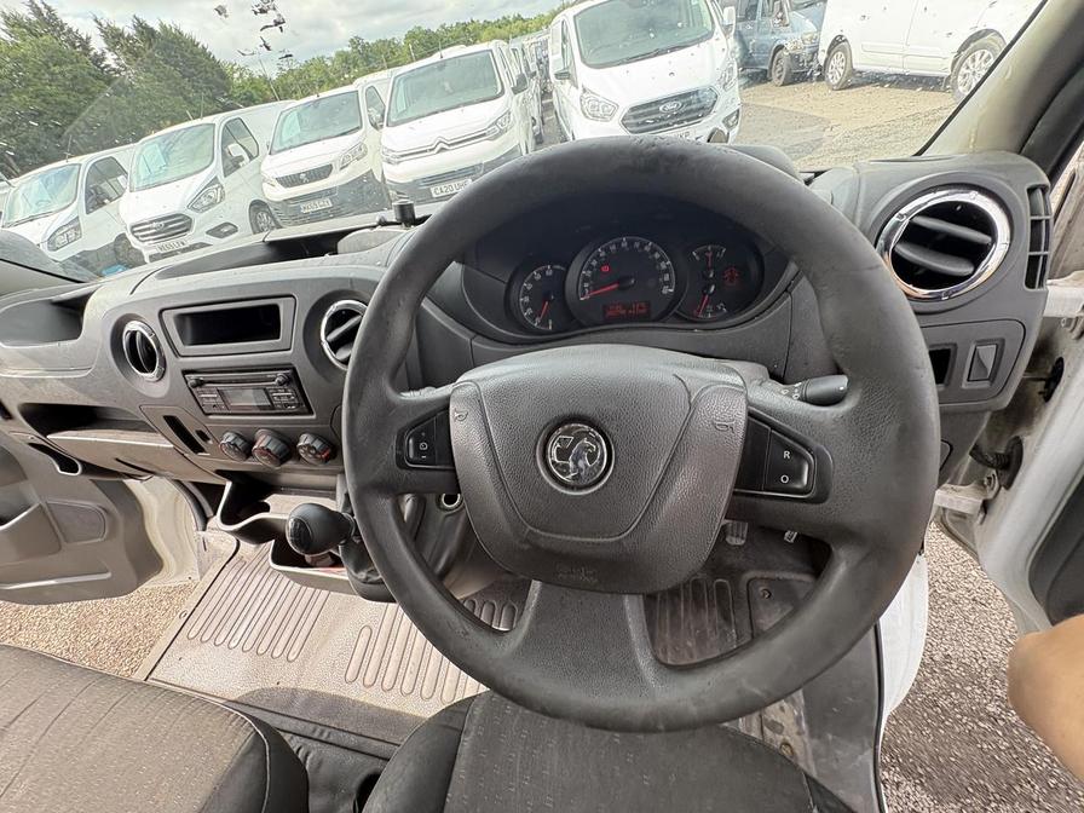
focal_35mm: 14
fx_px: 438
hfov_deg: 102.1
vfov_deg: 85.7
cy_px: 406
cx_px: 542
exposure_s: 1/121
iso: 100
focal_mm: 2.22
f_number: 2.2
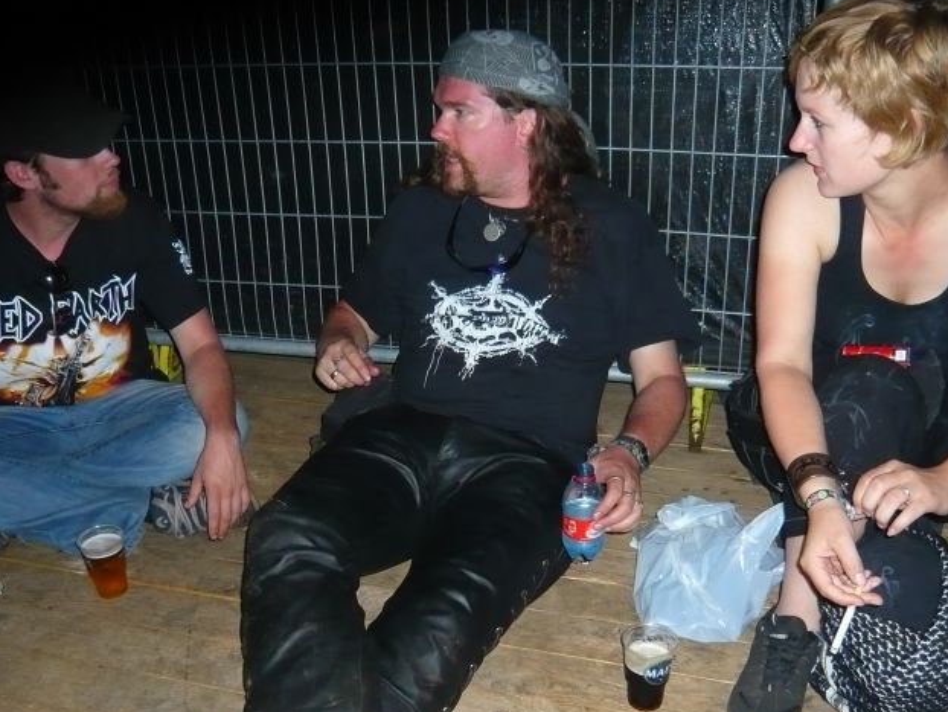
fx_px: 986
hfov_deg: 51.3
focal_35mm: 36
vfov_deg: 39.5
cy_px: 433
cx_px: 511
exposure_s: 1/30
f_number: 2.8
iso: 250
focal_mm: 4.6
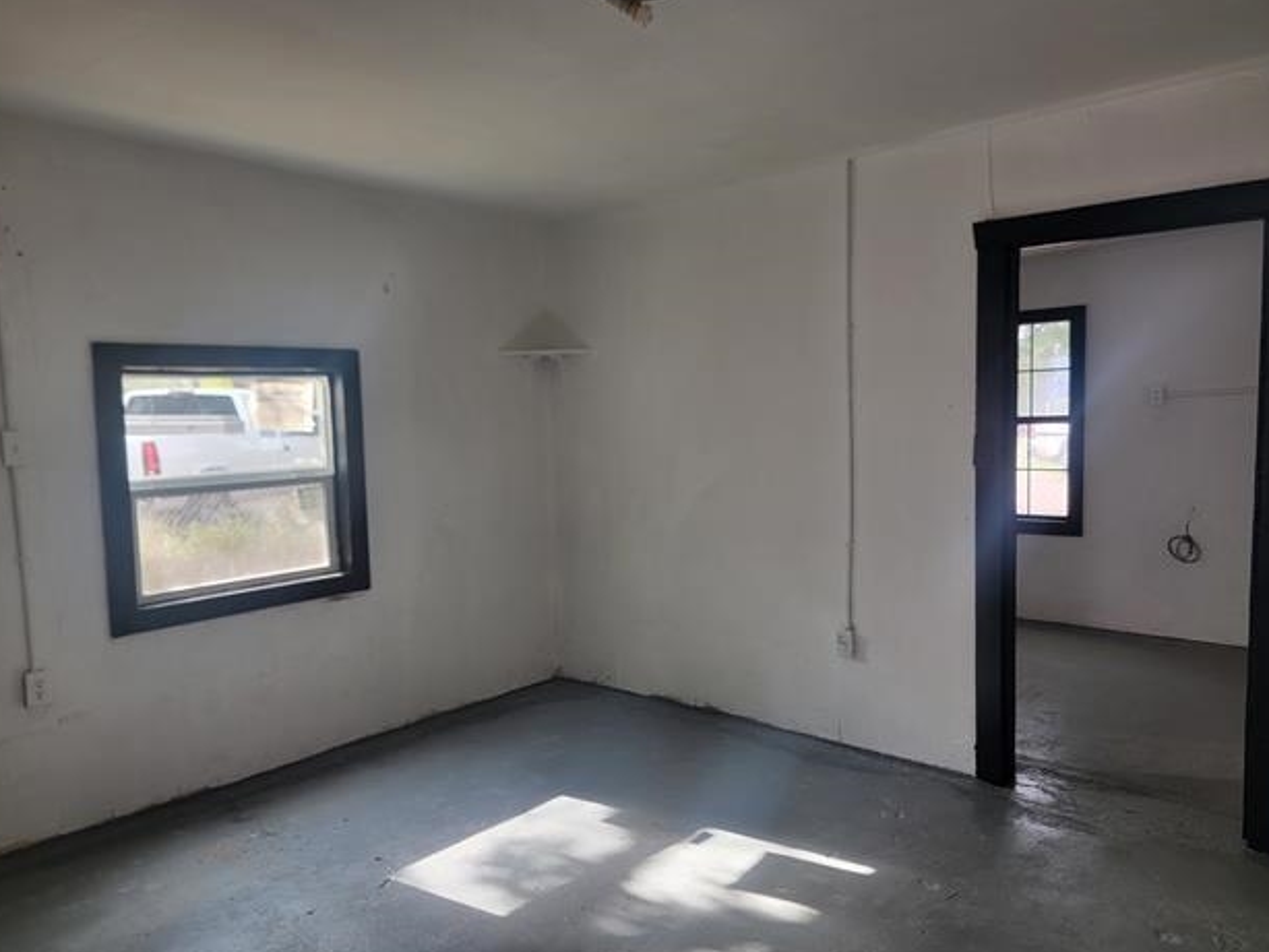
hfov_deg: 69.4
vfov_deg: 54.9
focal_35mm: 25
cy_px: 471
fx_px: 917
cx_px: 630
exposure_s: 1/120
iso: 80
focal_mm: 6.7
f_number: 1.8
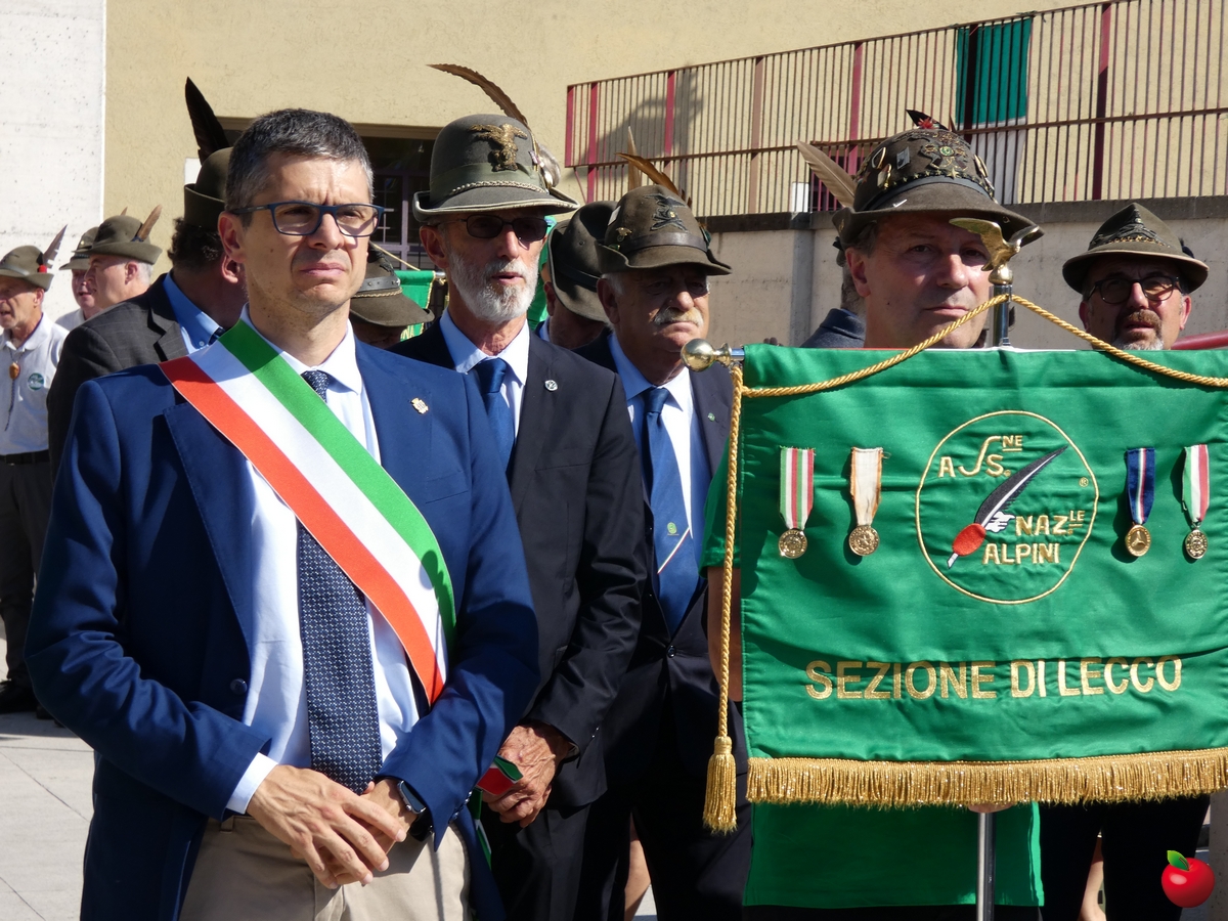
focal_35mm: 100
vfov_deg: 14.8
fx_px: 3547
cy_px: 460
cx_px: 614
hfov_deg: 19.6
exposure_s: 1/400
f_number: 4.8
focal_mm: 17.9
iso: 80
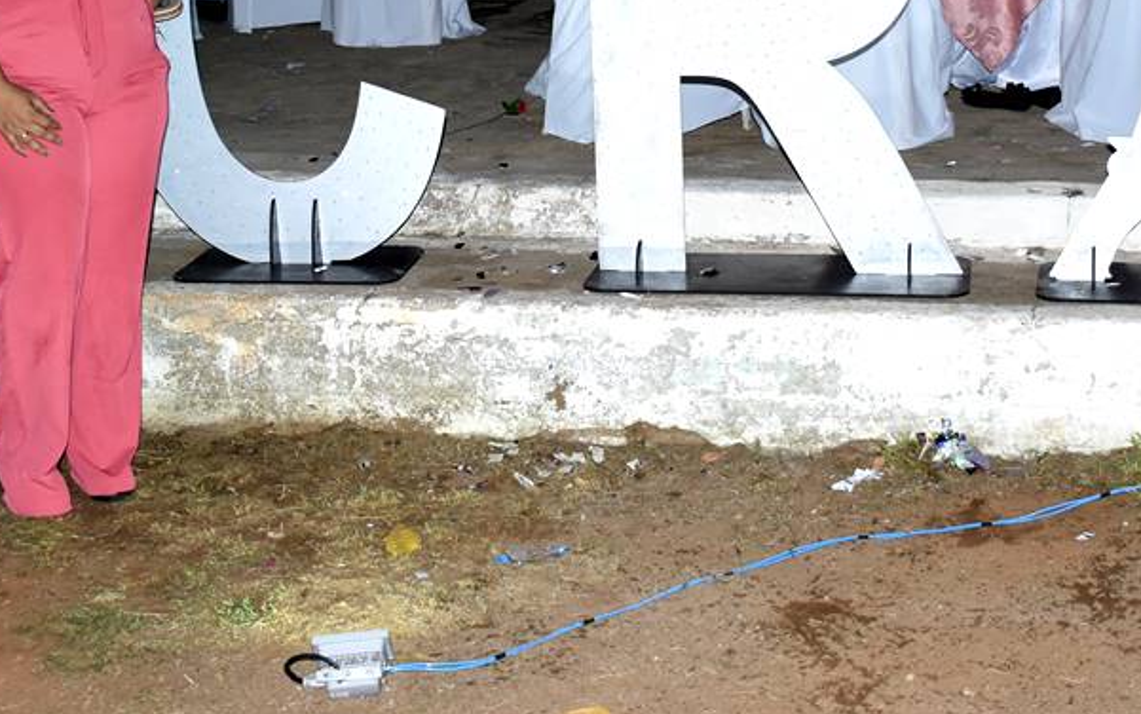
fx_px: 1897
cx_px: 655
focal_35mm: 61
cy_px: -9
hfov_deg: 33.4
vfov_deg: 20.6
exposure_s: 1/100
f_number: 3.5
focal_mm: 20
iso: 1000
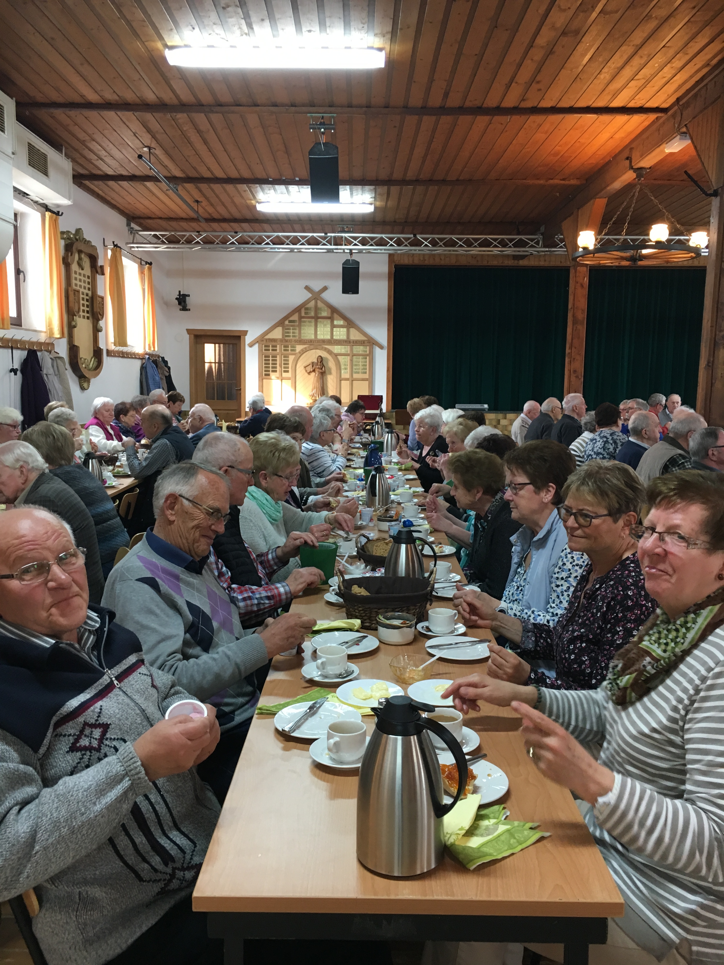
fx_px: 809
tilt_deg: -7.1
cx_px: 362
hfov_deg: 48.2
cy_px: 482
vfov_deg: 61.7
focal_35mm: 29
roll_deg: +0.1
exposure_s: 1/33
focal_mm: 4.15
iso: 125
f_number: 2.2
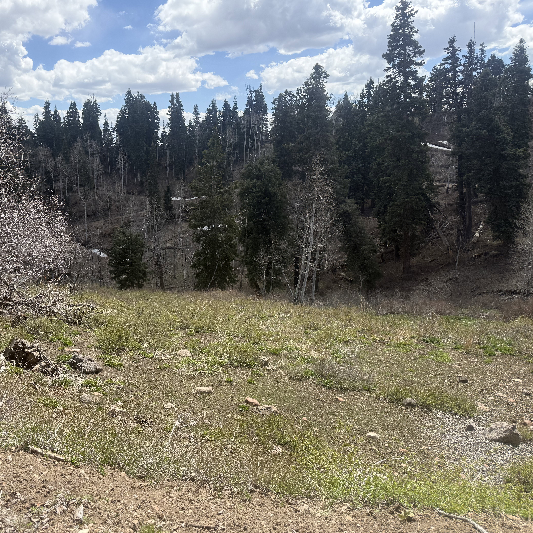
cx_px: 178
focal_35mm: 29
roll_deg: +0.9
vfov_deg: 55.6
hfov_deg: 54.5
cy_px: 261
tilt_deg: -11.1
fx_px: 505
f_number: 1.78
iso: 100
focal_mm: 6.76
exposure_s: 1/3279
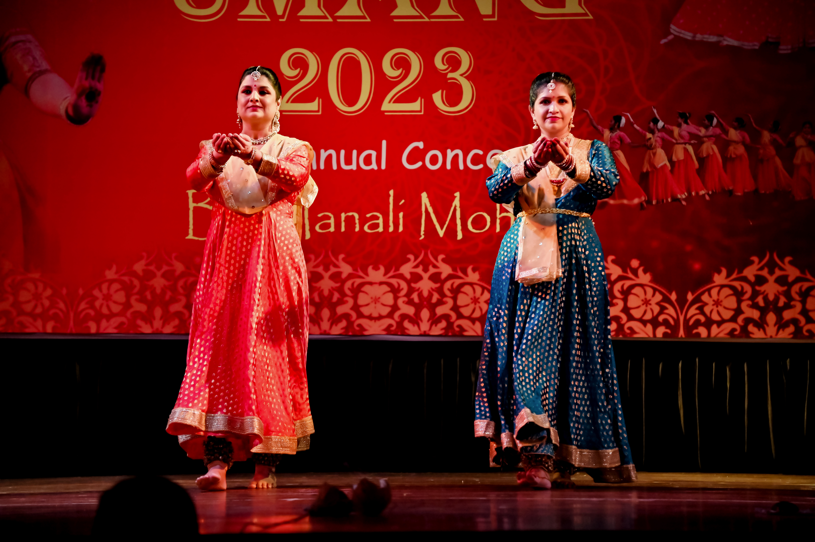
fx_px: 2375
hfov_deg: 19.5
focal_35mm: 105
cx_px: 408
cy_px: 271
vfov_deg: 13.0
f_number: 4
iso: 2000
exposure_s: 1/320
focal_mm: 105
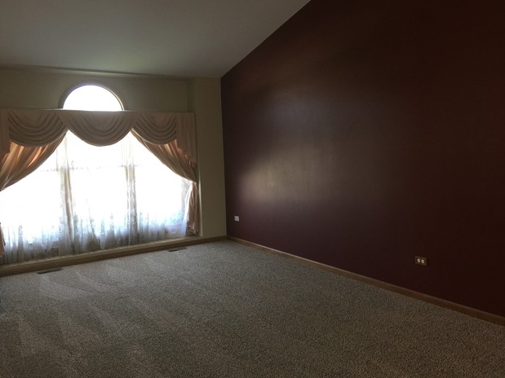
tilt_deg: -4.8
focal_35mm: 30
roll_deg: +1.5
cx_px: 253
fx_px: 438
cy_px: 186
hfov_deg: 60.0
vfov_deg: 46.8
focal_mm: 4.15
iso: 50
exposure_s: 1/30
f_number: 2.2
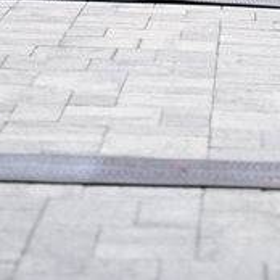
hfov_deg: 7.6
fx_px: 2096
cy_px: -159
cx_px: 218
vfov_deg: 7.5
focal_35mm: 229
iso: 1250
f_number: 2.8
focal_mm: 85
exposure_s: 1/1600
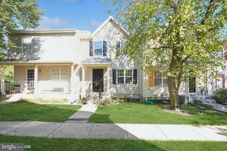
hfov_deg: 100.4
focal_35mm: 15
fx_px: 95
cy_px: 76
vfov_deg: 77.3
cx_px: 114
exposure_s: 1/60
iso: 400
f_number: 8
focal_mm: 10
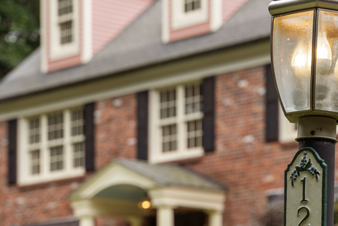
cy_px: 131
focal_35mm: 161
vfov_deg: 8.5
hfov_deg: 12.8
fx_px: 1511
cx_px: 211
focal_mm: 75
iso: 125
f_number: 5
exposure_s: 1/125
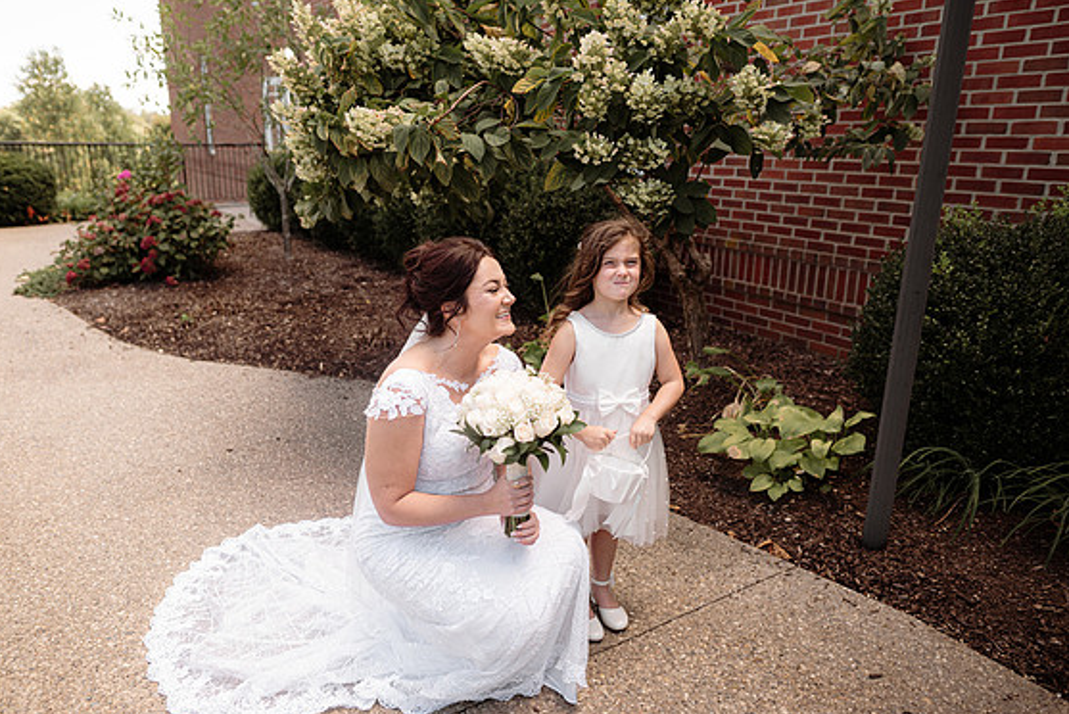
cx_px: 514
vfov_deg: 51.3
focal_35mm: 25
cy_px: 354
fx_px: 743
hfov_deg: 71.5
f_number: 2.8
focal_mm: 24
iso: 160
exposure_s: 1/500
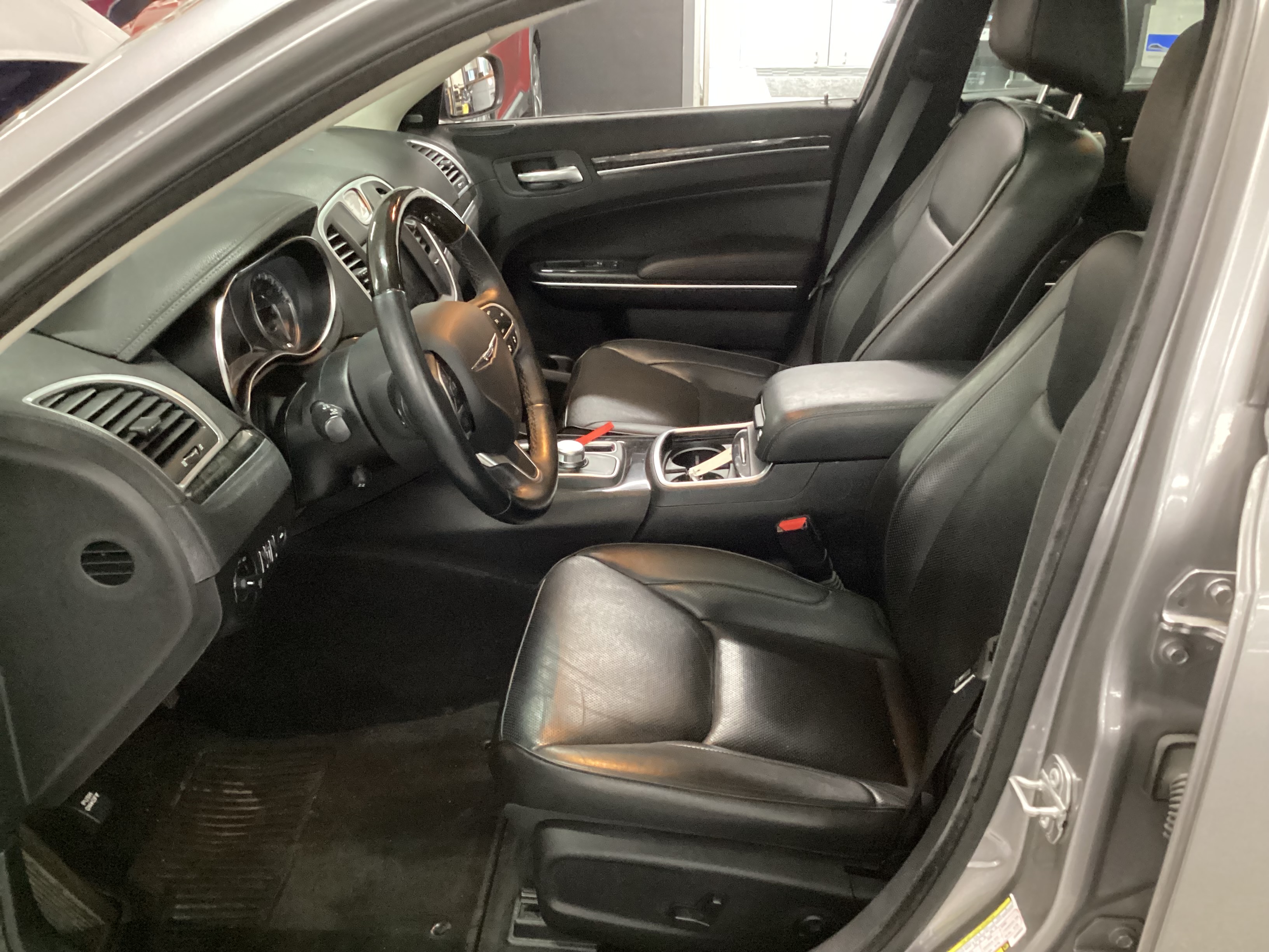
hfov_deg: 58.4
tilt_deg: -28.1
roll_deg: -0.1
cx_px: 634
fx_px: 1136
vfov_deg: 45.4
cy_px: 476
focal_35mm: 31
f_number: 2.4
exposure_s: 1/25
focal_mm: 3.3
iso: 800
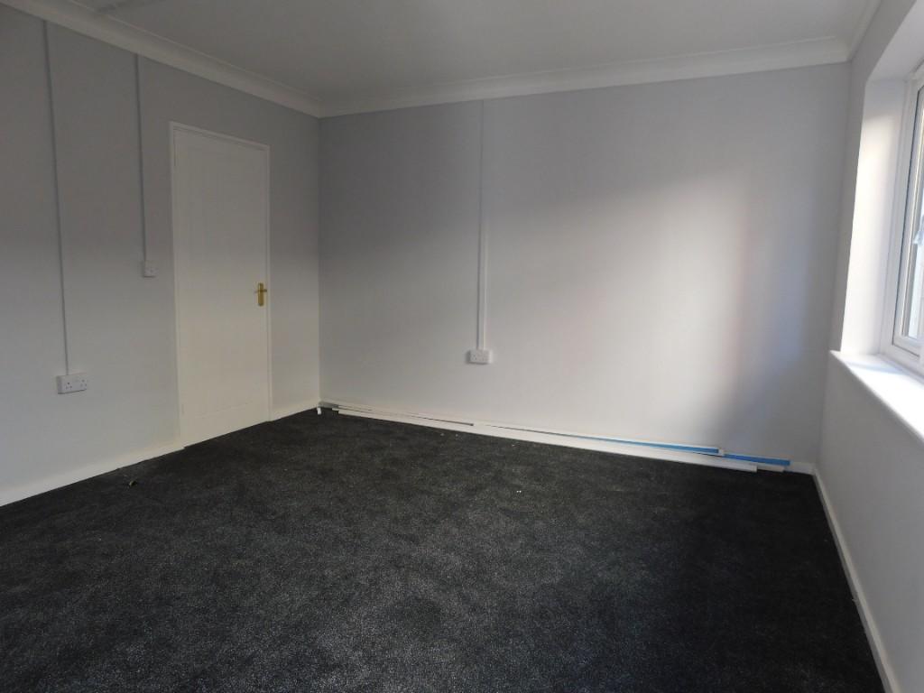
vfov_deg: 58.9
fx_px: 614
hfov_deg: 73.9
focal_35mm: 23
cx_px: 462
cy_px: 346
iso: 125
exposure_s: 1/50
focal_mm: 4
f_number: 3
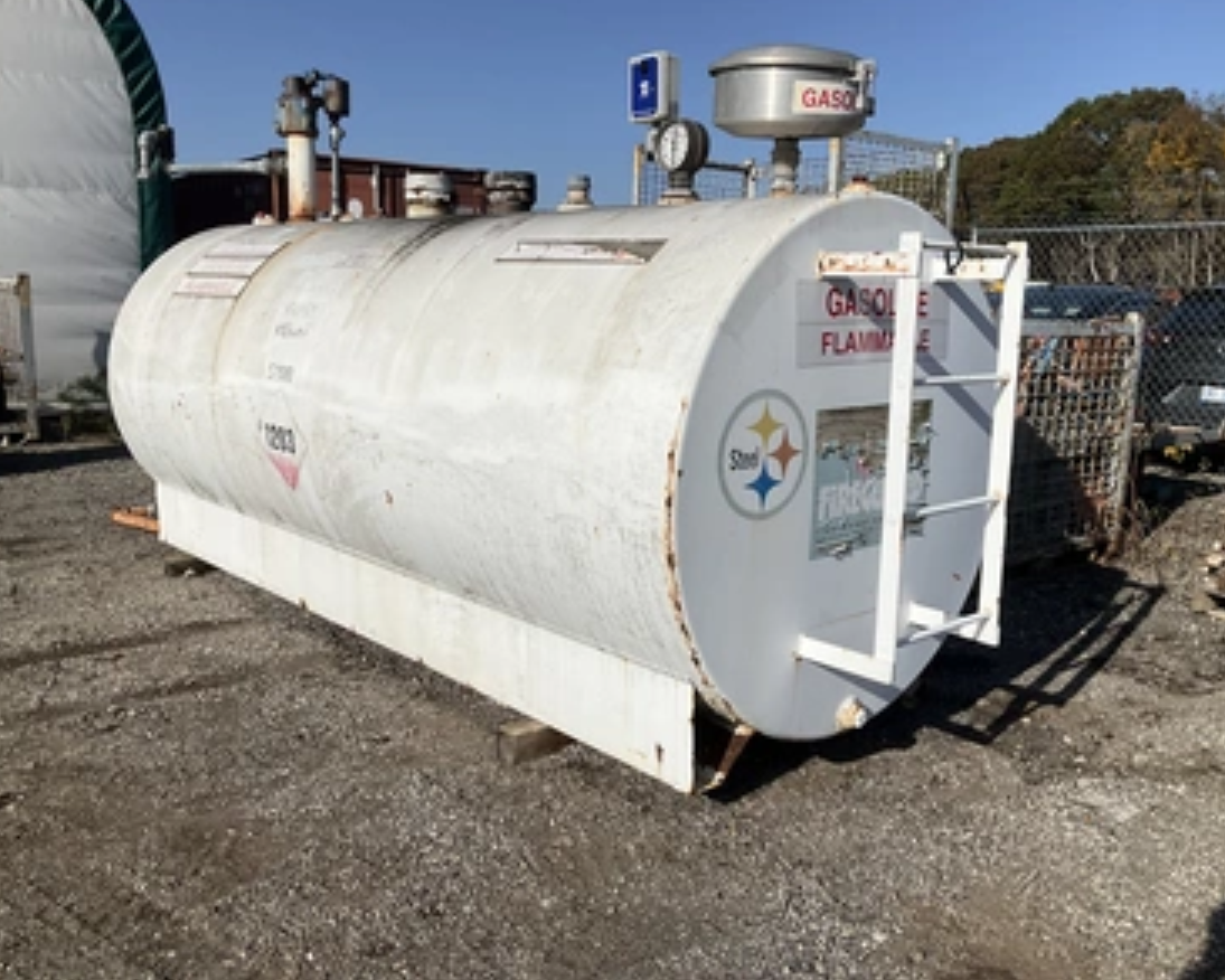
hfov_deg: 57.2
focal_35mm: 31
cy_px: 480
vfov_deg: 47.1
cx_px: 594
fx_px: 1124
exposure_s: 1/5814
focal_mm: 3
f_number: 1.8
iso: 25
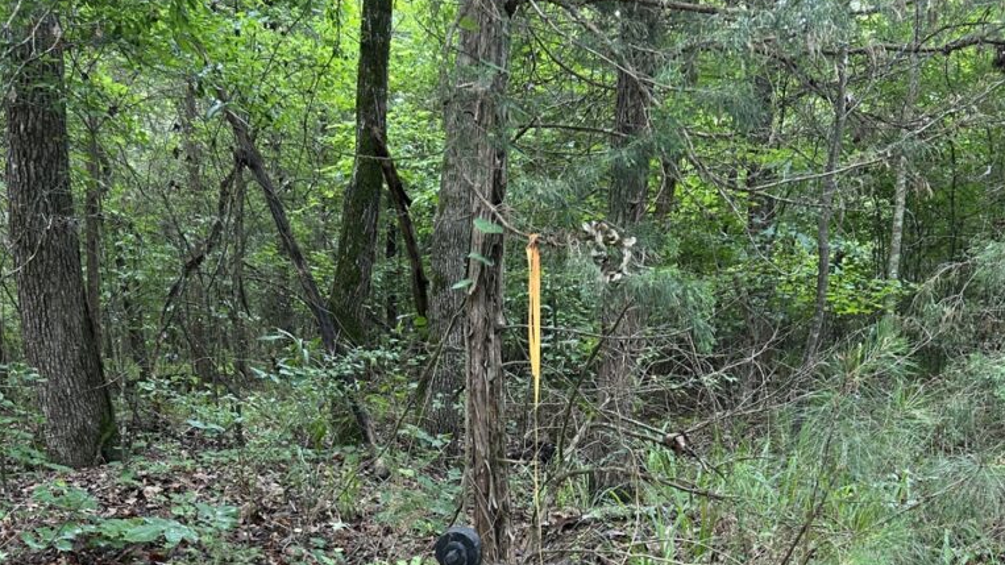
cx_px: 502
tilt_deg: -11.5
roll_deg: -0.5
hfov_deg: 52.8
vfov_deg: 28.2
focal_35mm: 38
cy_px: 633
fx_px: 1013
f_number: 1.5
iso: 125
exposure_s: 1/121
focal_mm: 5.7
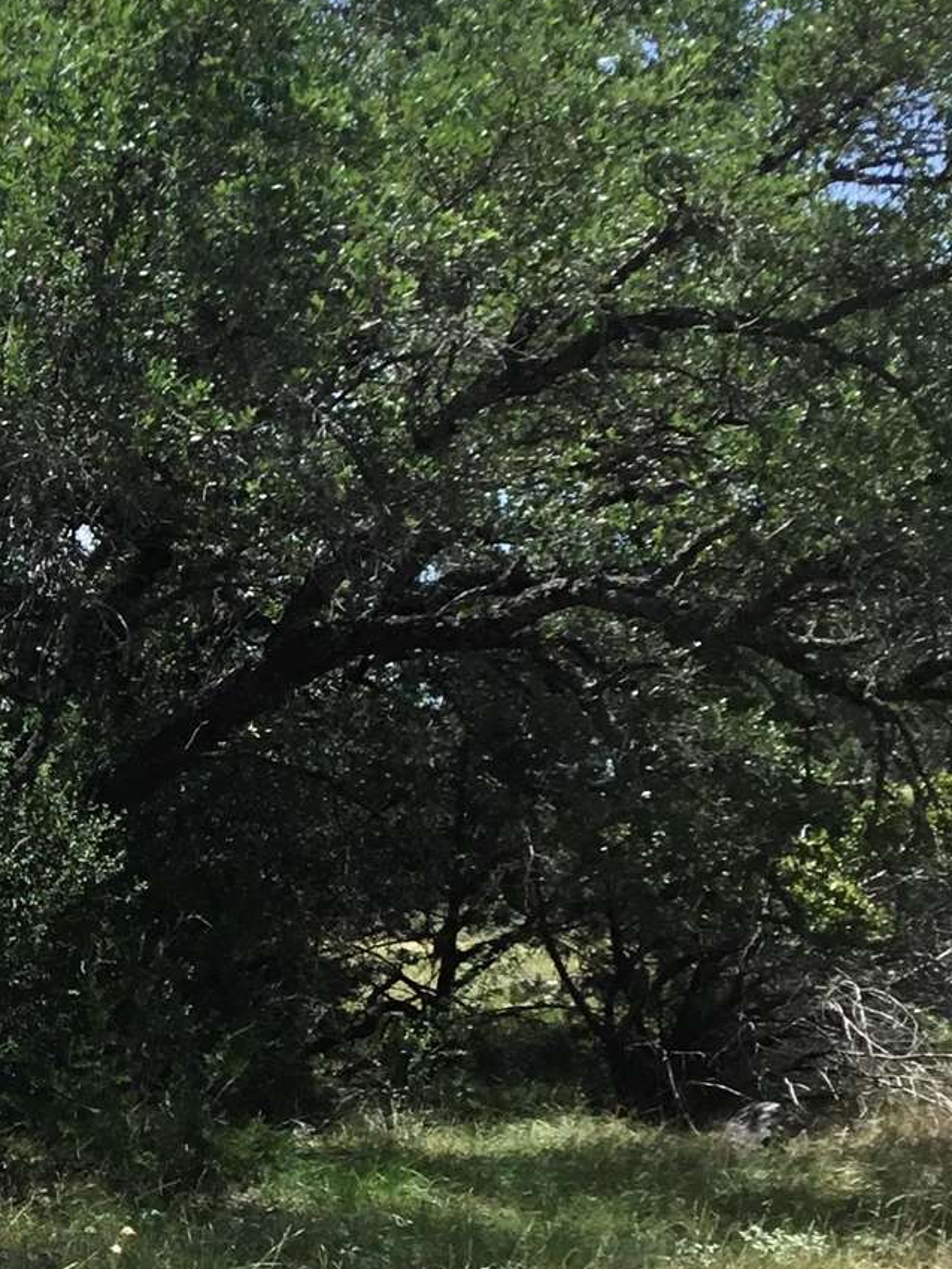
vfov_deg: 23.1
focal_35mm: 84
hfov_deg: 16.7
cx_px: -242
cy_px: 909
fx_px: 3079
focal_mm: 3.3
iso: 25
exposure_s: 1/823
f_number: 2.4
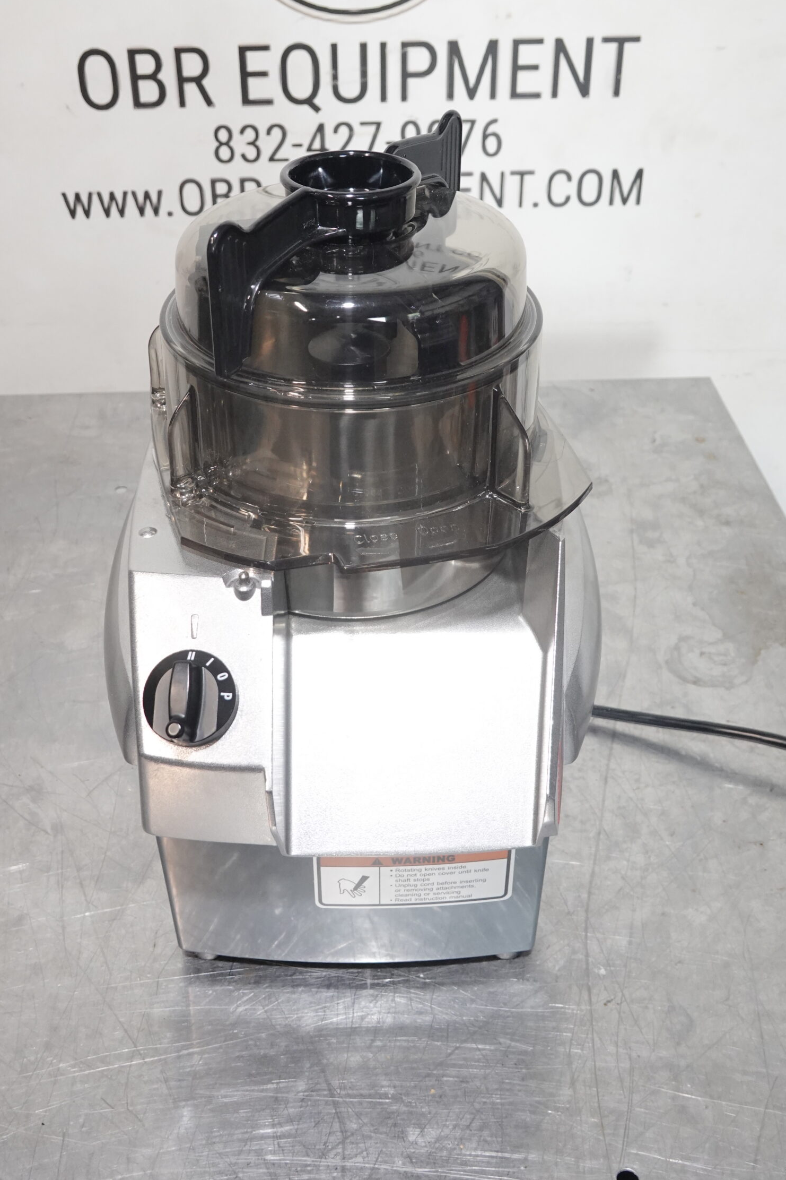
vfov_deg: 50.5
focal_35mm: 38
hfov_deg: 35.0
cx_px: 367
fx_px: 1244
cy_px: 502
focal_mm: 12.25
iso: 800
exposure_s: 1/40
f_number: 3.5
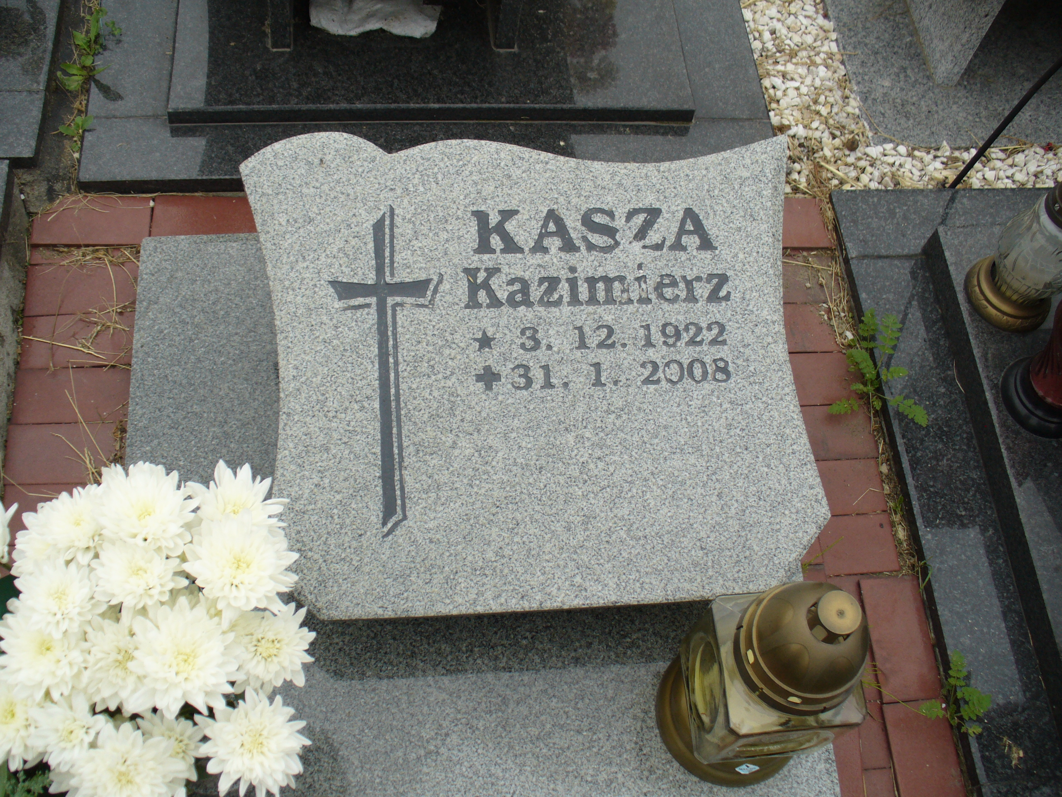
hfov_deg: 50.1
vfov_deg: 38.7
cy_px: 398
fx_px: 1135
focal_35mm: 37
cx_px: 531
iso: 80
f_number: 2.8
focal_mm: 6.1
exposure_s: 1/400
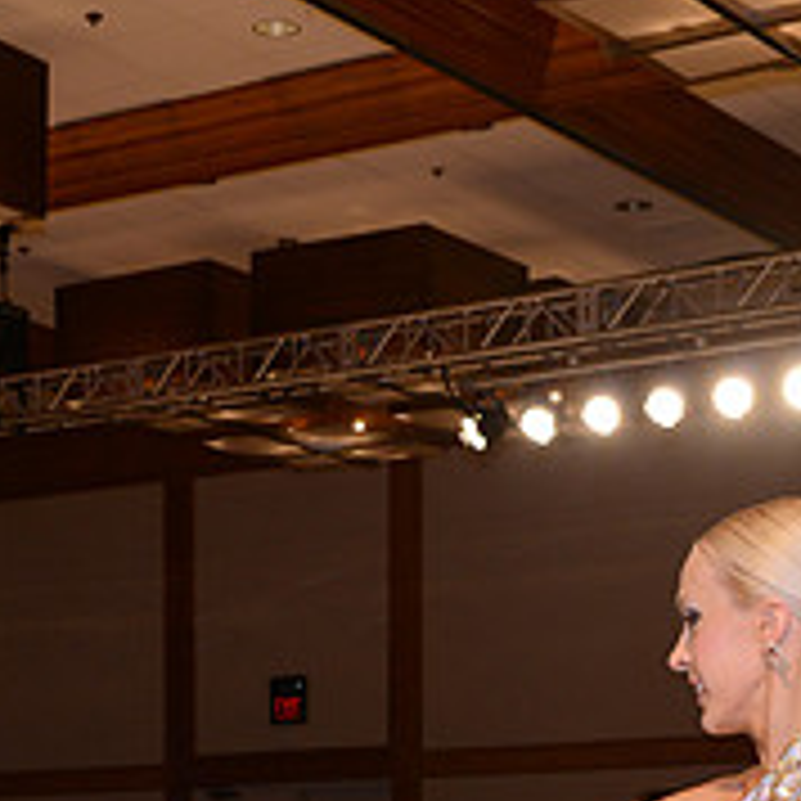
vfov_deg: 15.3
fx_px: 2749
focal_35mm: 105
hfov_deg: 16.6
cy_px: 1202
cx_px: 349
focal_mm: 38
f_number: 7.1
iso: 1250
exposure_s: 1/250
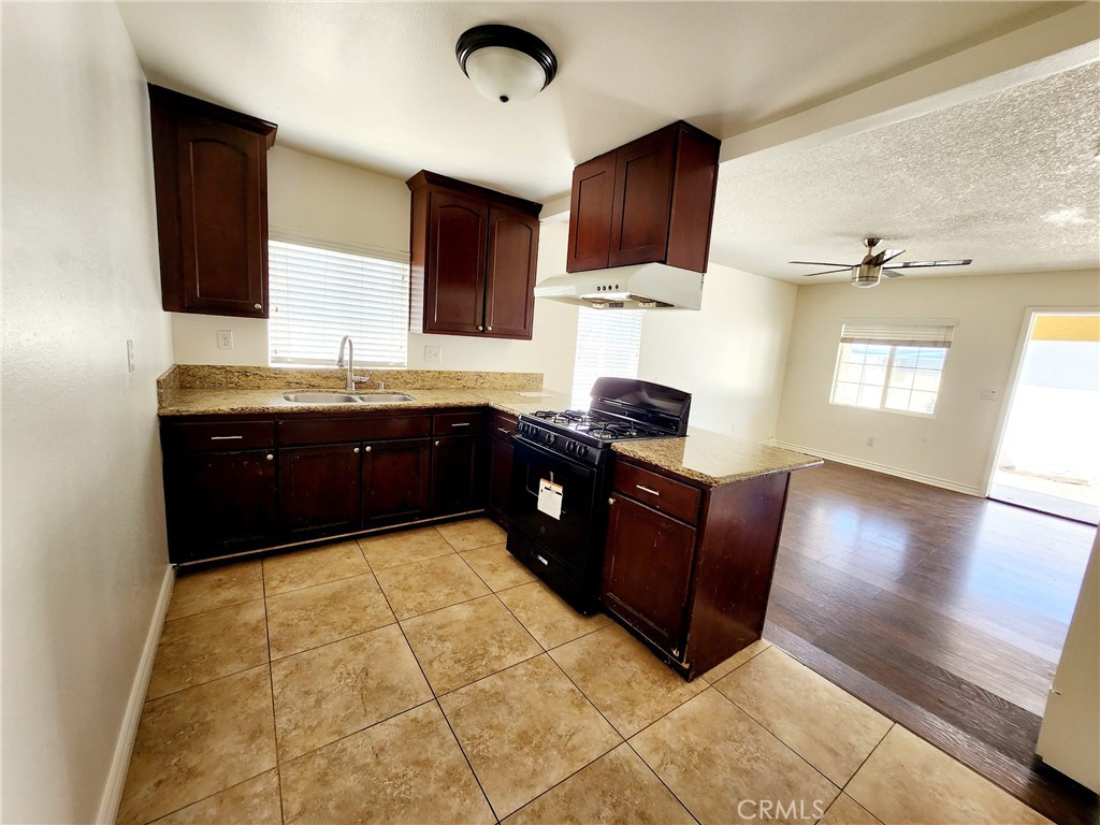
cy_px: 412
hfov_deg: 106.2
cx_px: 550
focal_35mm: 13
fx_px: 413
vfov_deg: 89.9
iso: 64
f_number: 2.2
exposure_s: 1/60.2
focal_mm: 1.74
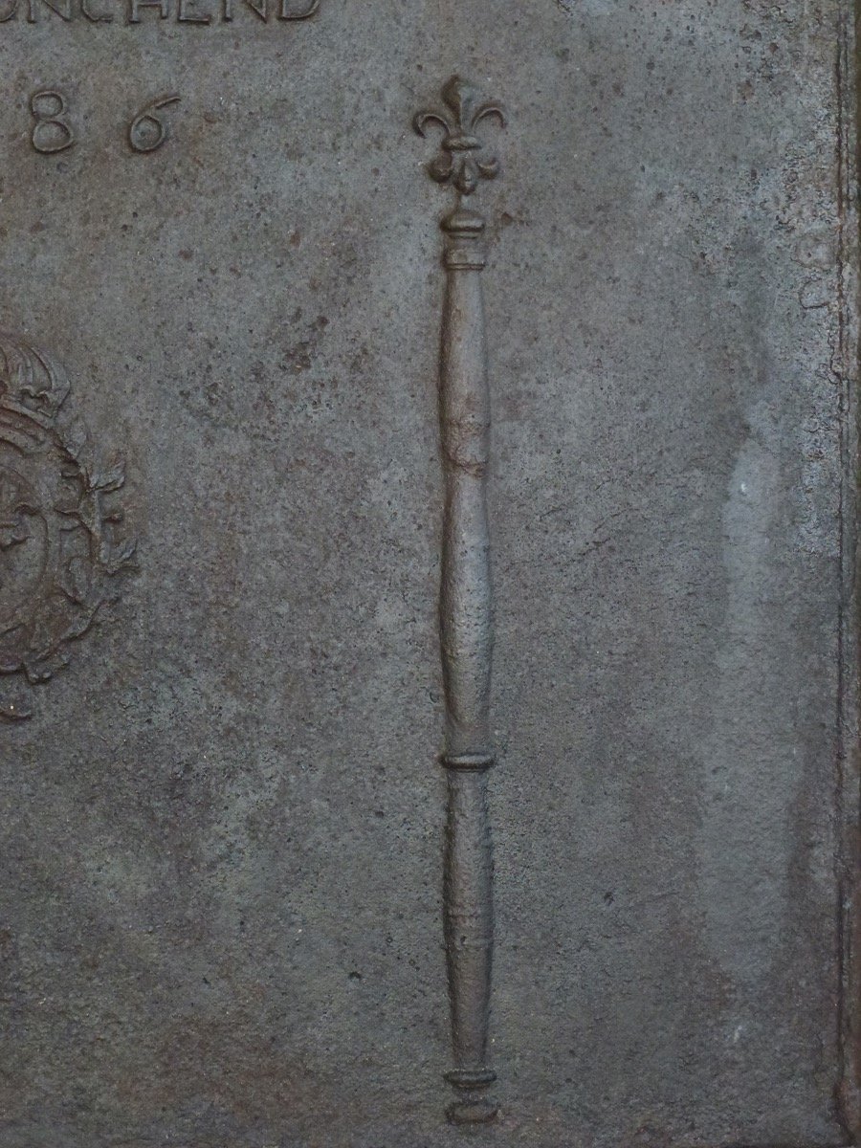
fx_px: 2156
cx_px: 430
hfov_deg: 22.6
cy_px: 574
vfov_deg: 29.8
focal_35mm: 65
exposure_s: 1/80
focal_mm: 11.7
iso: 400
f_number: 4.6
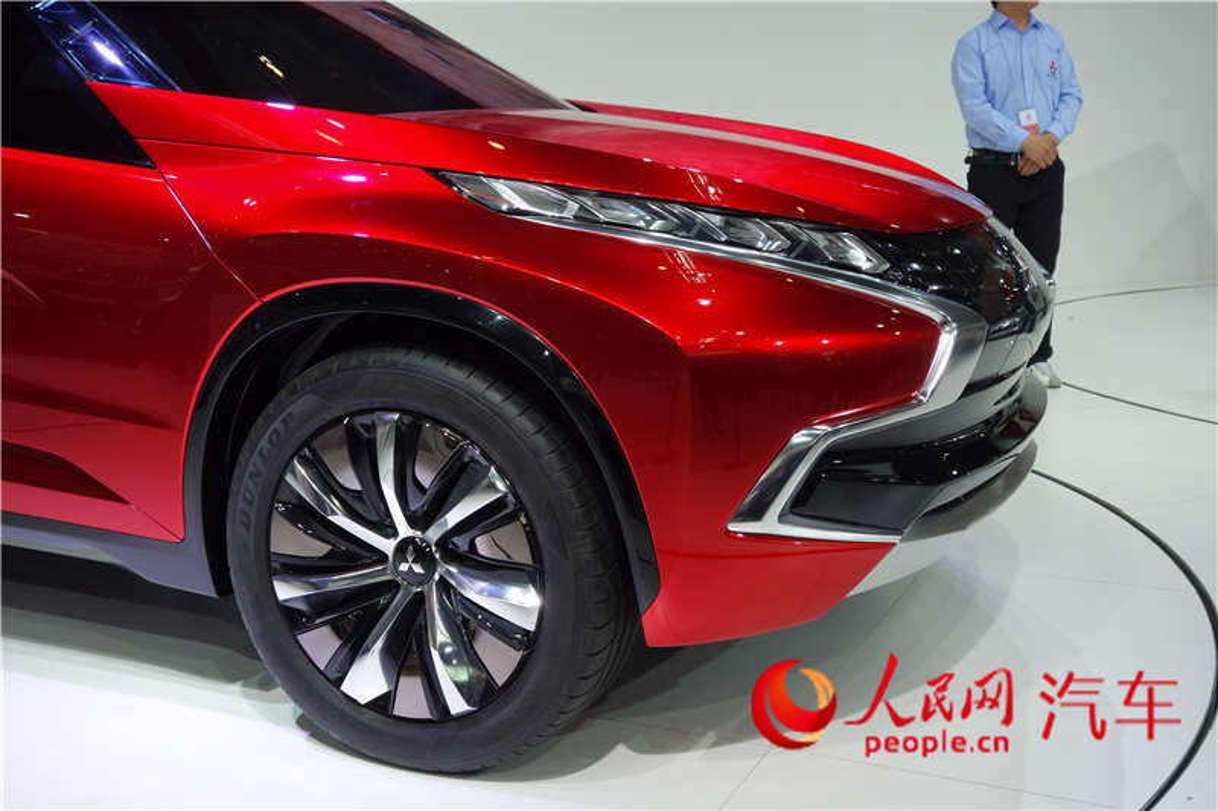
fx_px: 1488
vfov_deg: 30.5
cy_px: 406
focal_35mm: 44
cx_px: 609
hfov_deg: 44.5
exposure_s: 1/100
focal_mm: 16.2
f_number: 4.5
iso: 125
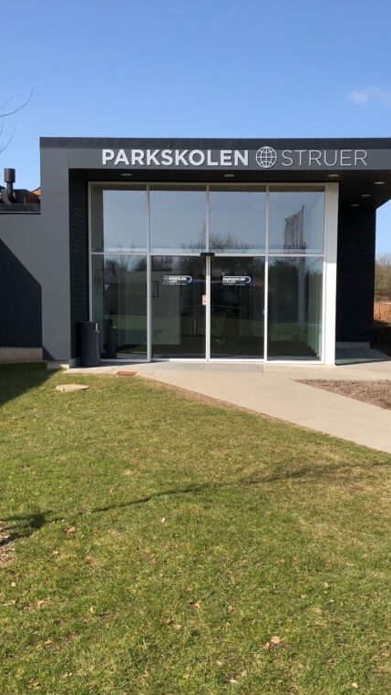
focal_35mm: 41
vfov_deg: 49.4
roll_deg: +0.1
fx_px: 755
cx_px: 242
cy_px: 349
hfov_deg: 28.9
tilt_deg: -4.4
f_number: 1.8
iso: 20
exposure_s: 1/1372
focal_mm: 3.99
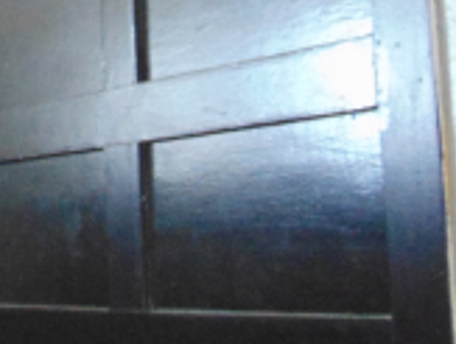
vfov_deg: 14.4
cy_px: 25
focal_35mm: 102
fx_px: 1347
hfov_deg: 18.2
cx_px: -97
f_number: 3
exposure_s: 1/30
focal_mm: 4.5
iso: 400
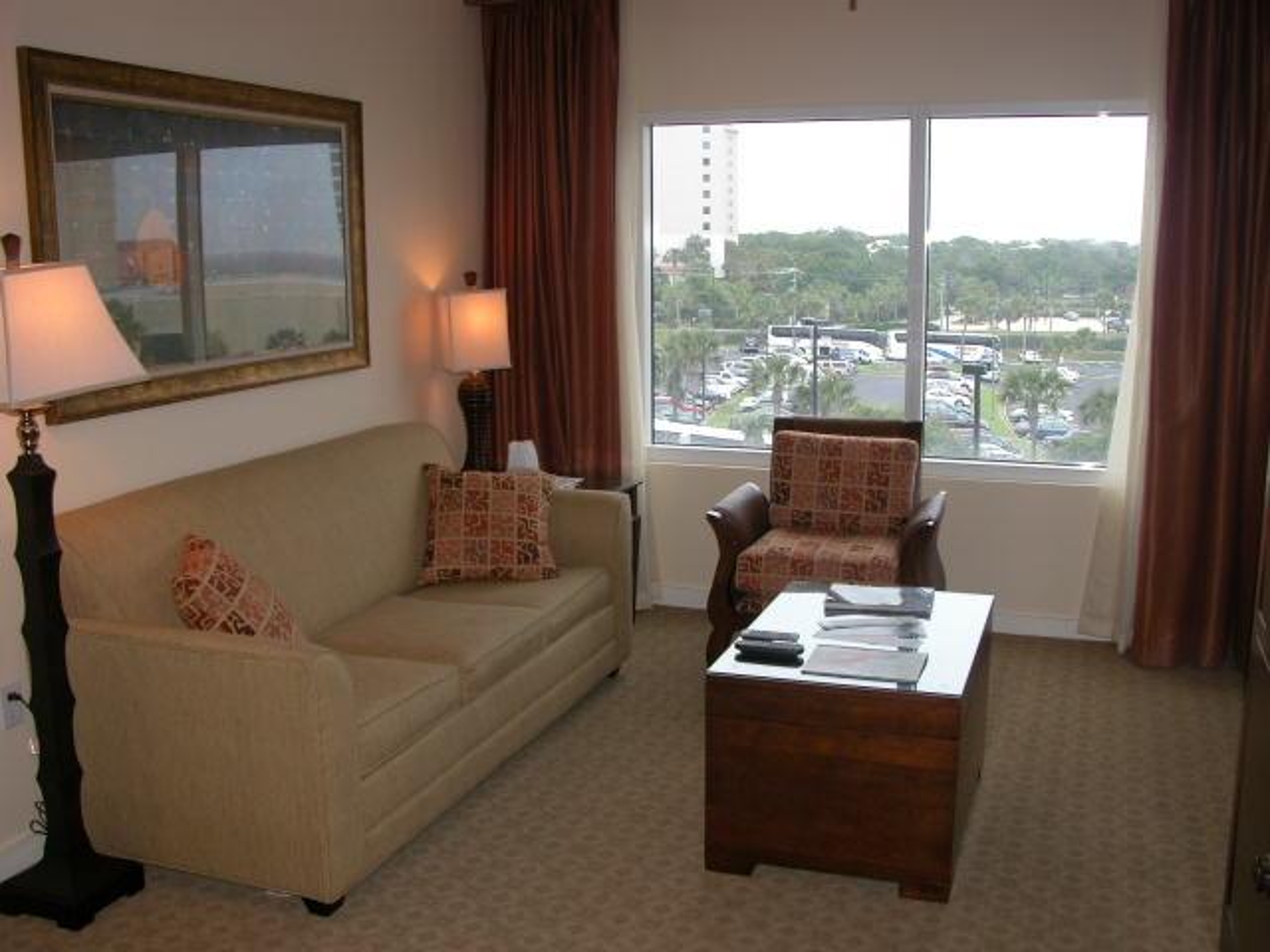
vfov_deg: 40.7
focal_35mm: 35
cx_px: 635
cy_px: 476
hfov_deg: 52.6
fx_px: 1284
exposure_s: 1/110
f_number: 3.5
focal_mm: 8.9
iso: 100
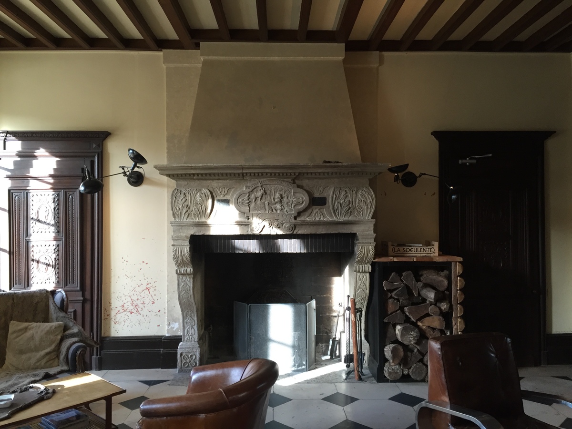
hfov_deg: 61.7
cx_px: 286
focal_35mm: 29
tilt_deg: +0.9
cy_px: 214
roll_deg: +0.6
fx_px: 479
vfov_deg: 48.2
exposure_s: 1/33
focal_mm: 4.15
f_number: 2.2
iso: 64
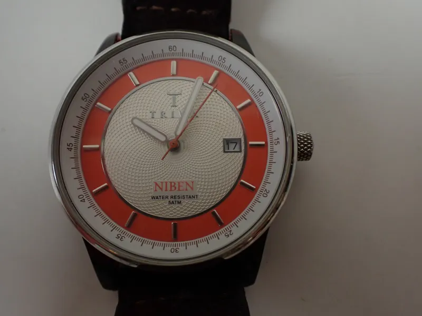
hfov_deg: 60.0
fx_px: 366
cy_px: 158
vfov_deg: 46.8
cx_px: 211
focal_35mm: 30
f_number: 2.3
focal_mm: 5.4
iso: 320
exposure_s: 1/125
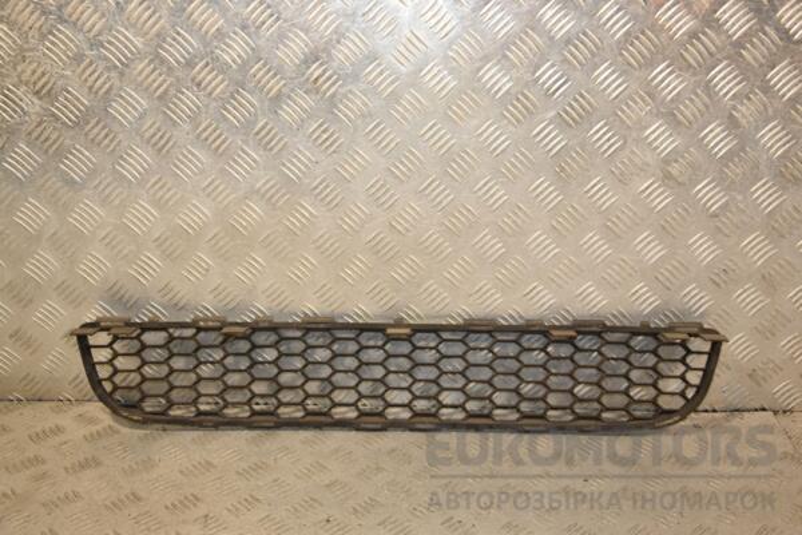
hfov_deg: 46.4
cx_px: 401
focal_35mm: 42
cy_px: 268
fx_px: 936
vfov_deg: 31.9
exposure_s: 1/200
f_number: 5
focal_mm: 28
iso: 800
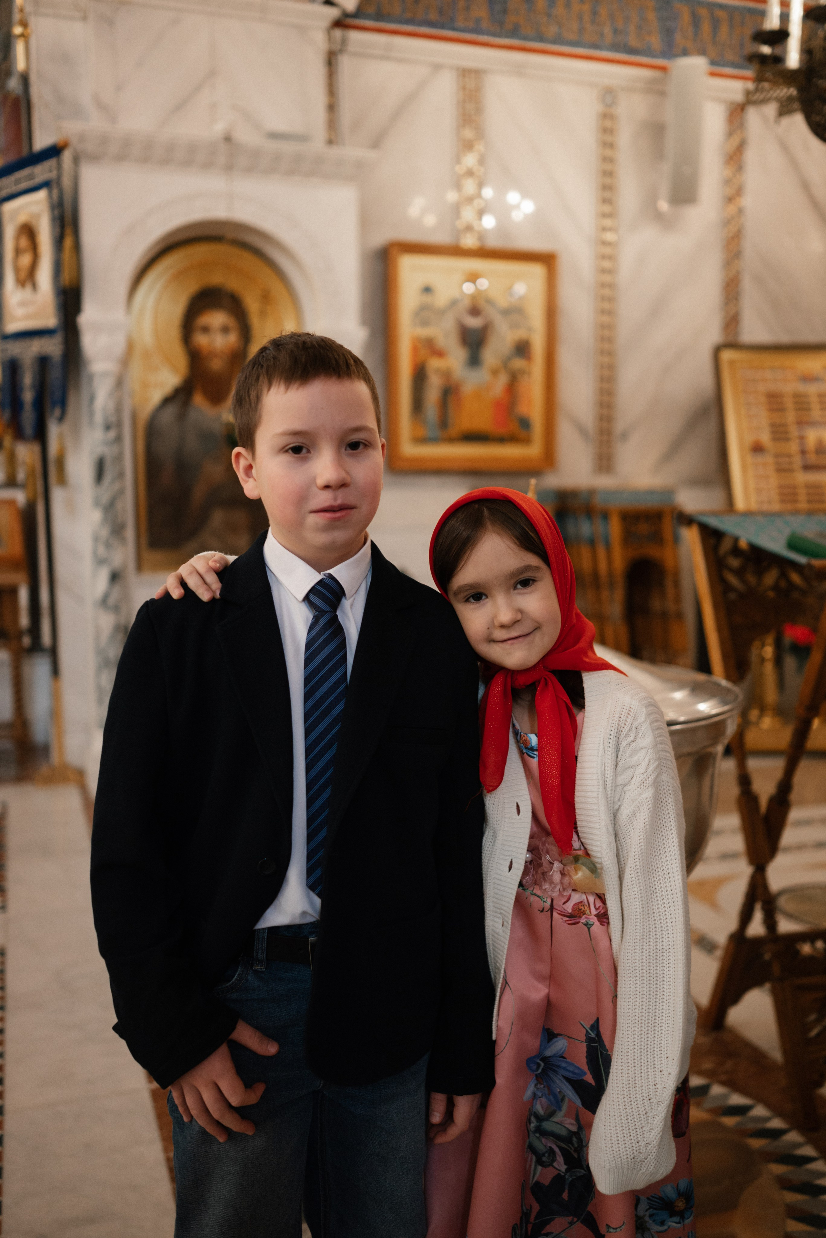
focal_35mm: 35
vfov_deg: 54.4
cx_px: 413
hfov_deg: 37.9
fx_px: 1203
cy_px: 619
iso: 1000
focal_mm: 35
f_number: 1.8
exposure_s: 1/200
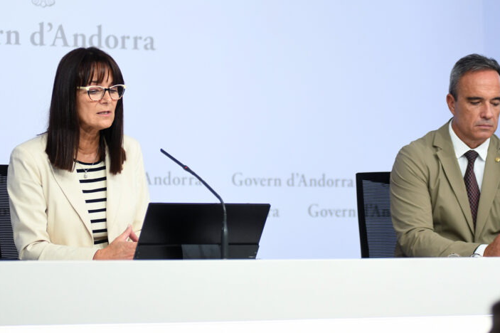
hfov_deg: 13.7
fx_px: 2082
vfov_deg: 9.1
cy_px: 111
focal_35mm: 150
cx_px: 267
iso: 800
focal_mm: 86
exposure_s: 1/250
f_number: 3.5
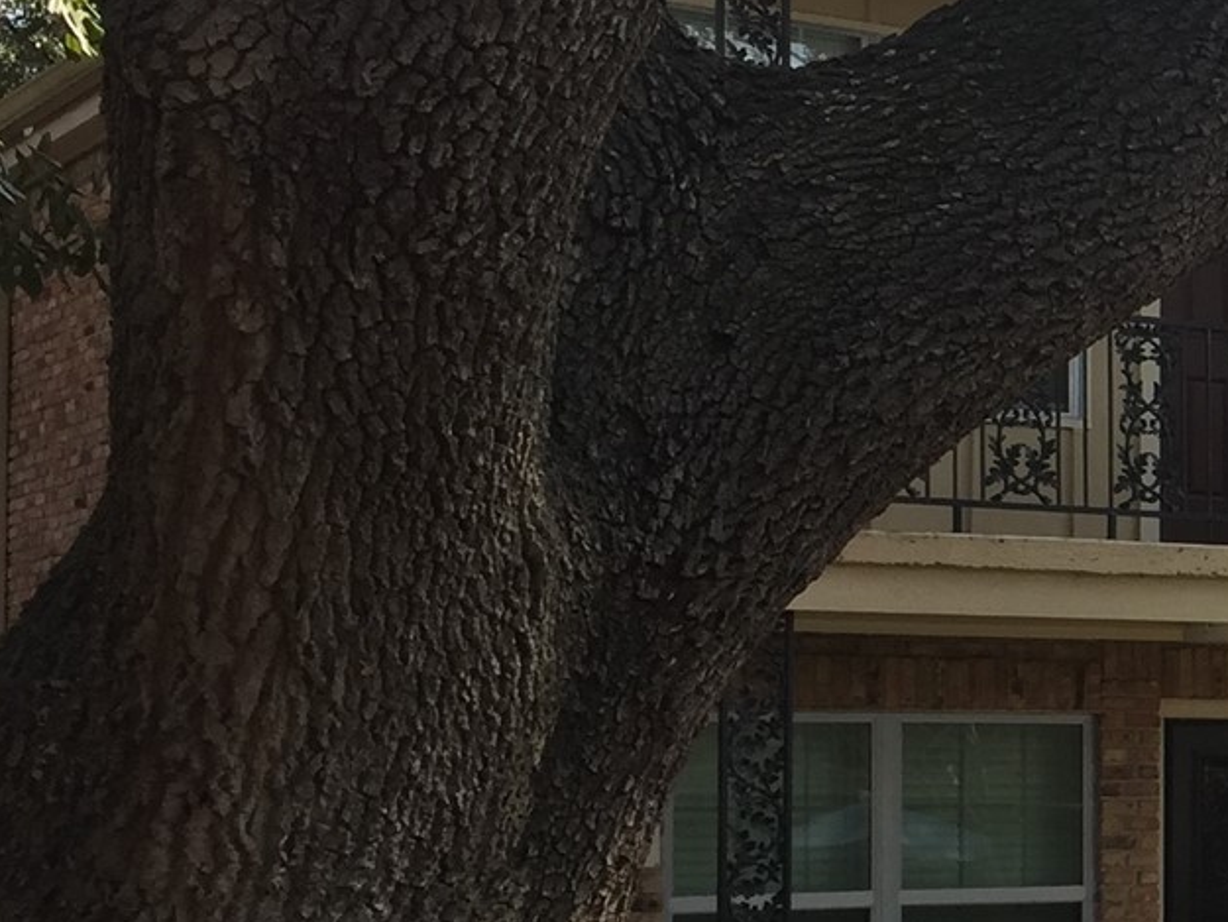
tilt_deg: +1.2
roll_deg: +0.1
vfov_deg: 15.4
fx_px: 3371
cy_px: 775
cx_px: 1916
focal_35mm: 95
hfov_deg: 18.1
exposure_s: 1/608
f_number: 2.2
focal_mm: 4.15
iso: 32
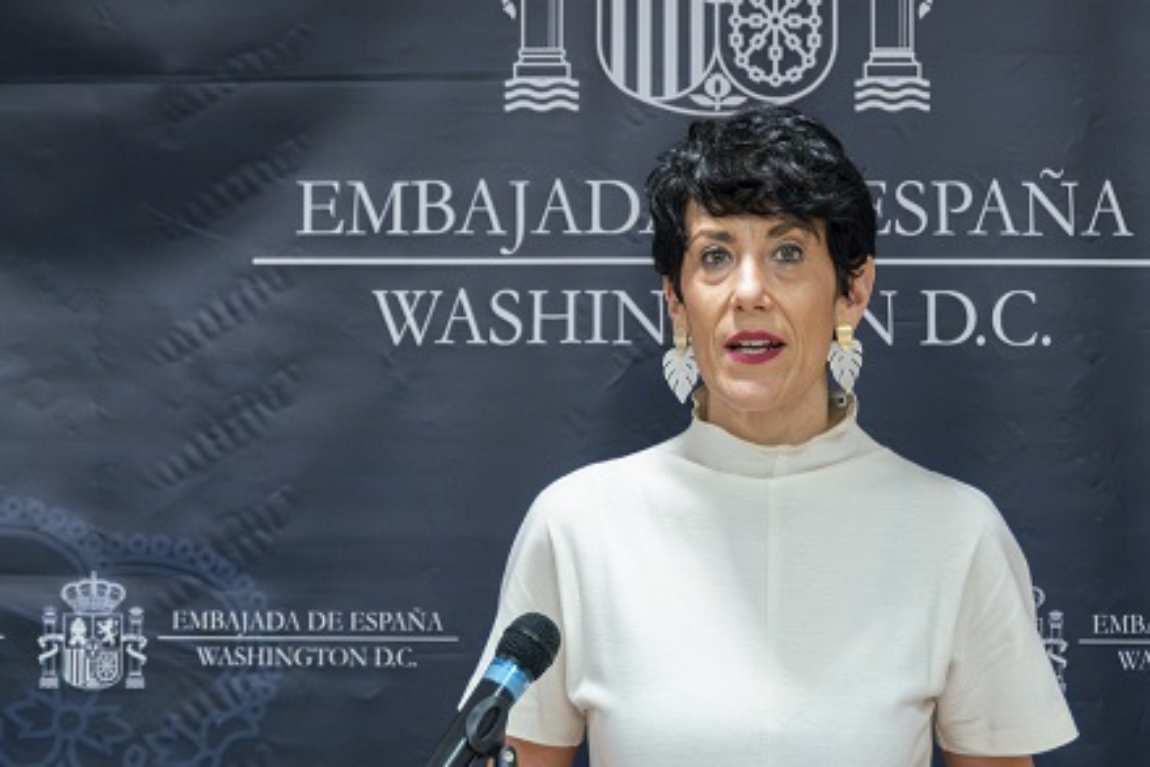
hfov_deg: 9.6
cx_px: 796
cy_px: 465
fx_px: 6806
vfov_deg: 6.5
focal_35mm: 213
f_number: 4
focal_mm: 78.1
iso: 3200
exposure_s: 1/160
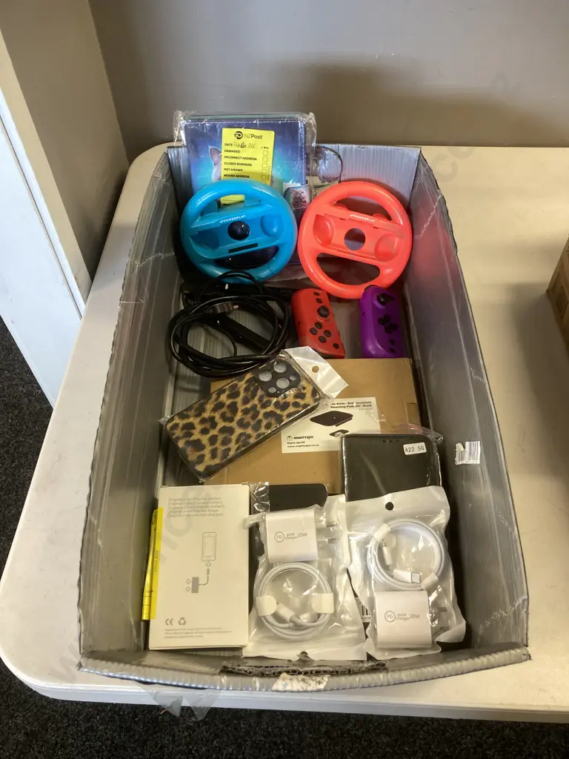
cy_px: 380
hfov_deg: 49.7
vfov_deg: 63.4
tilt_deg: -53.4
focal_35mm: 28
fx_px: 614
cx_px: 284
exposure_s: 1/50
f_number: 1.8
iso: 80
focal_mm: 3.99
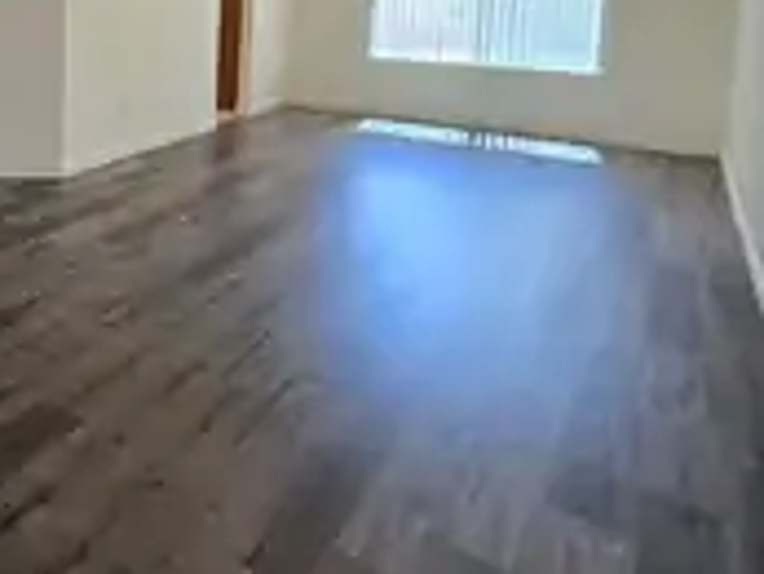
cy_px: 35
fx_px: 663
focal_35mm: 30
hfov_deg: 44.8
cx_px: -84
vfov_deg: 42.2
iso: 100
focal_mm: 2.2
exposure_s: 1/60
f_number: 2.2
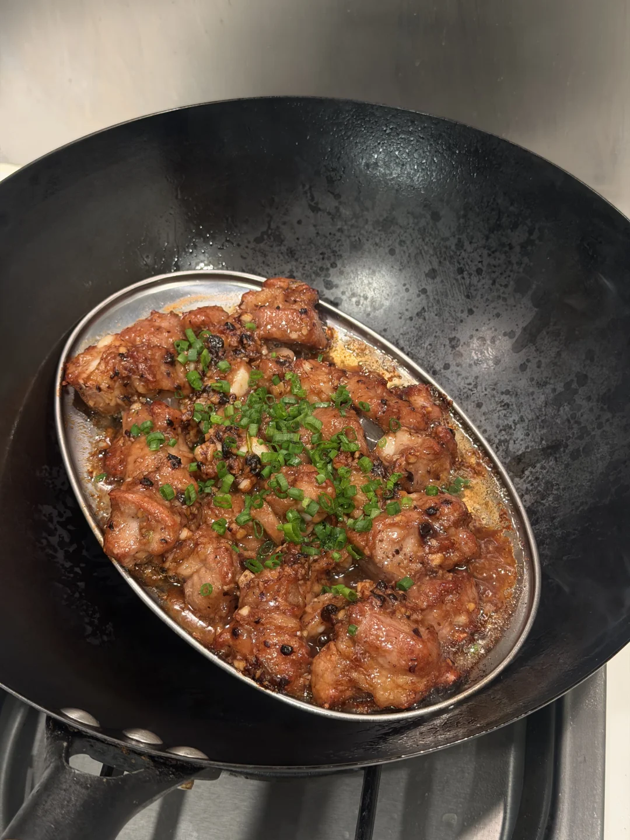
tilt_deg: -49.7
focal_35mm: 48
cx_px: 315
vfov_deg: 39.7
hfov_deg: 30.3
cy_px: 420
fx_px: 1165
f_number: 1.78
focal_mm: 6.76
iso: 125
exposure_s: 1/50
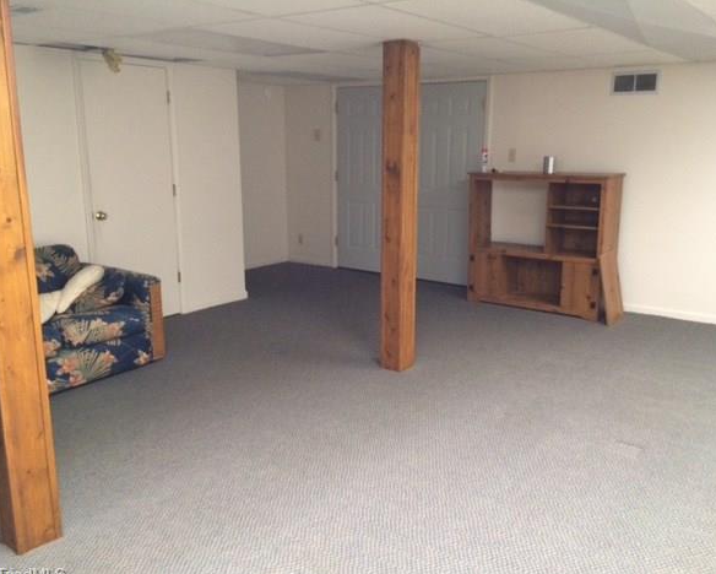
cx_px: 369
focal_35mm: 31
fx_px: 657
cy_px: 292
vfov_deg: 47.2
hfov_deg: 57.1
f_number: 2.2
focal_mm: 4.15
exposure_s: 1/30
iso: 320
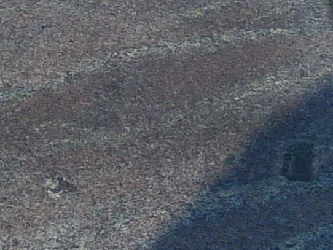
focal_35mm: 236
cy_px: -160
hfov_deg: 8.3
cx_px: -104
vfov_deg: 6.2
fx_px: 2271
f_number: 4
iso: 80
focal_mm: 5.3
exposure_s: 1/400
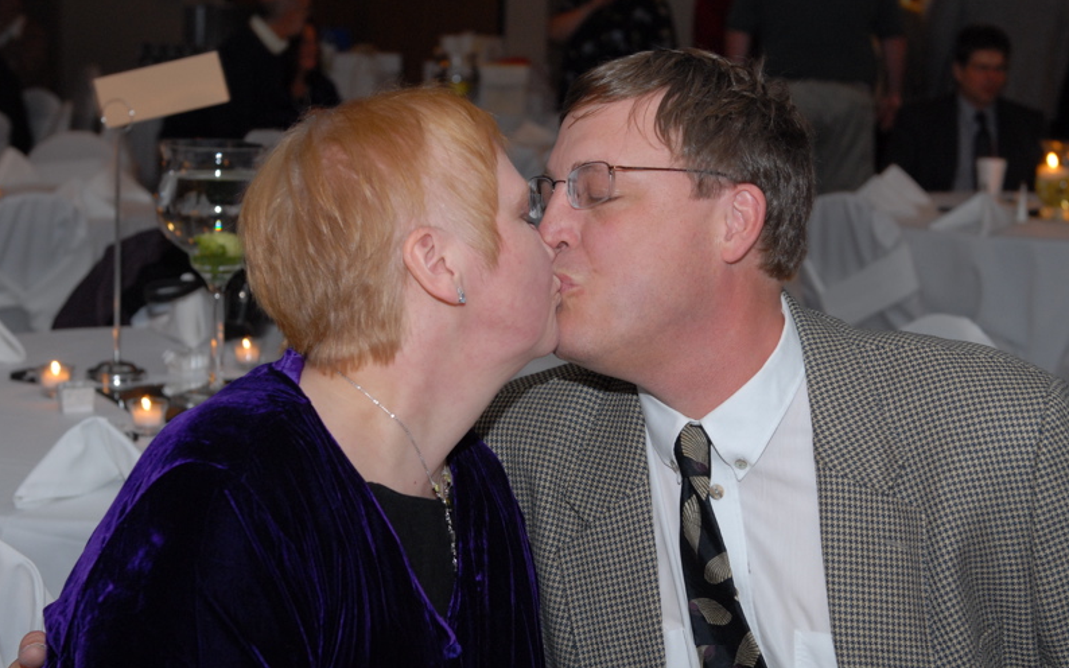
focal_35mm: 74
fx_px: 2156
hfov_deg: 27.9
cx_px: 532
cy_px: 312
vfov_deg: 17.6
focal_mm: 48
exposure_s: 1/20
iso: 400
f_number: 4.5
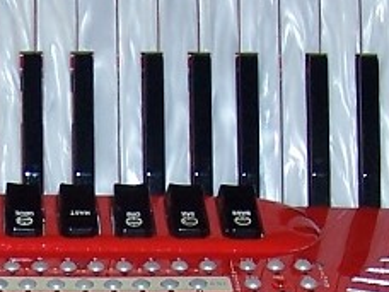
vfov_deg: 10.8
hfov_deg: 14.7
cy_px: 412
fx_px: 1495
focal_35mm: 133
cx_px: 68
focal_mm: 6.3
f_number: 2.8
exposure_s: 1/60
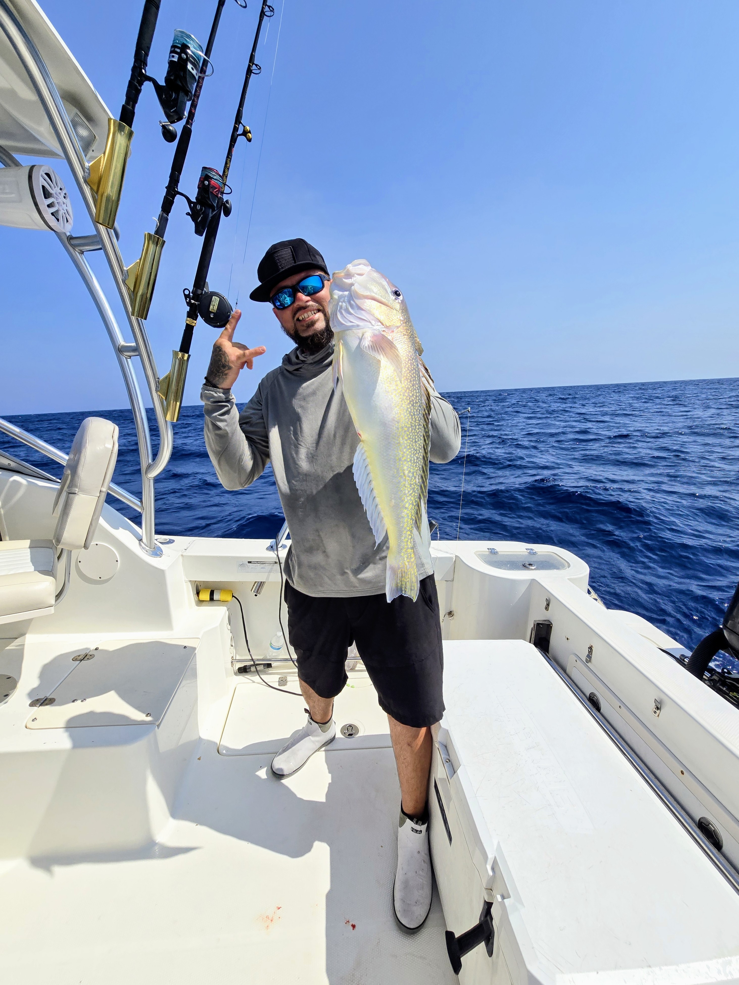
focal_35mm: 13
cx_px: 370
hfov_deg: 89.9
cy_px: 492
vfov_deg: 106.2
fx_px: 370
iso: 50
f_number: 2.2
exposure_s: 1/3829
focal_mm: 2.2
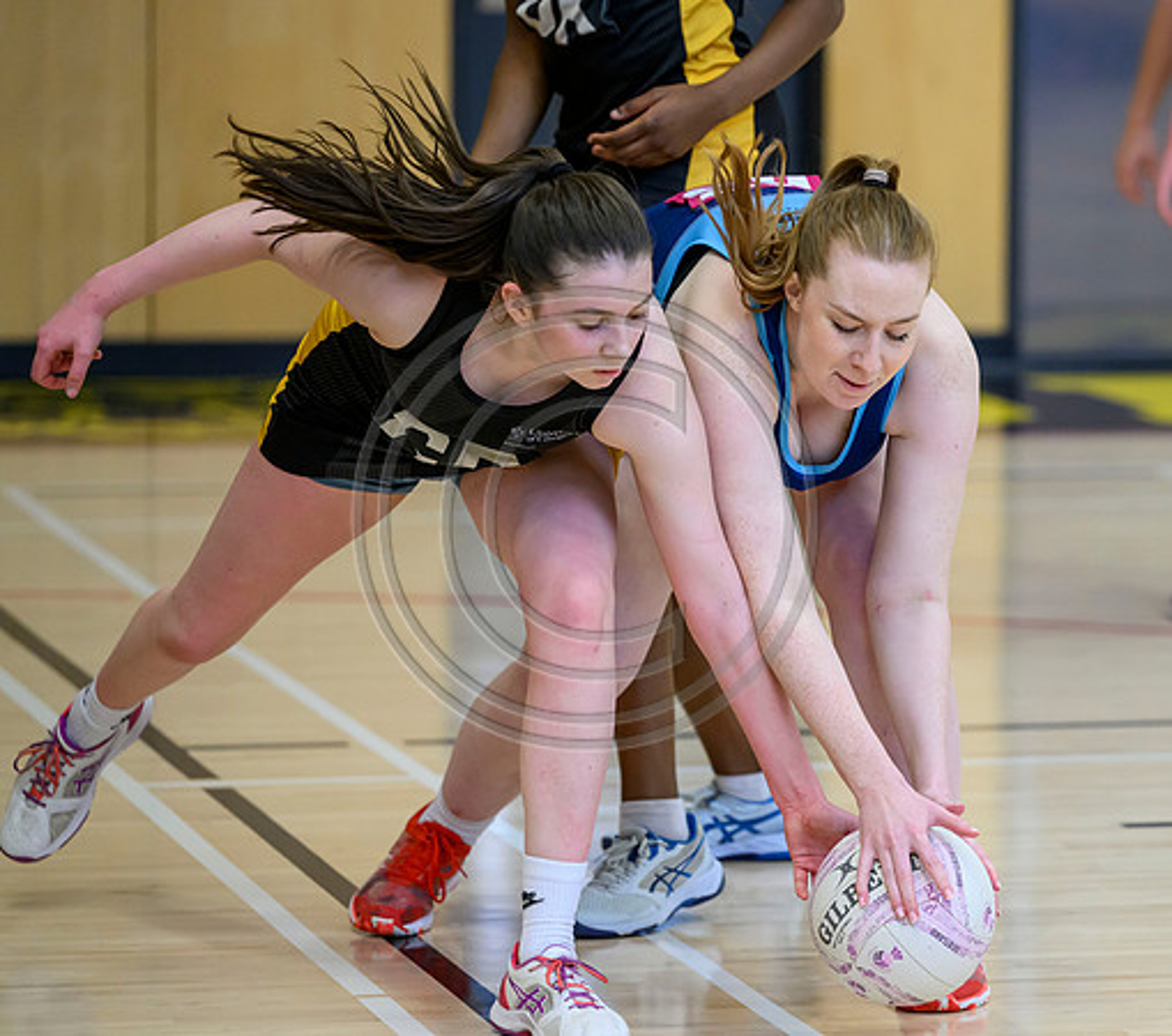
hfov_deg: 9.0
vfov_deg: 8.0
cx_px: 866
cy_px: 459
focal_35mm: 206
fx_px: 7452
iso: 3200
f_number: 3.2
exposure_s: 1/1000
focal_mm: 155
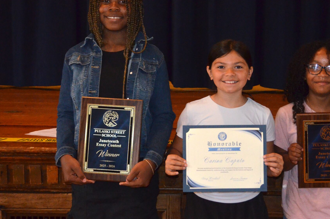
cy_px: 102
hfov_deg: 31.3
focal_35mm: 64
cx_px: 210
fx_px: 585
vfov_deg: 21.1
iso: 3200
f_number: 4.5
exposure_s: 1/60
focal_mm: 28
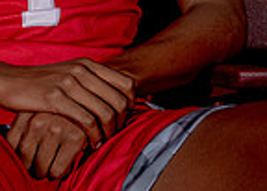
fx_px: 1184
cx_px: -161
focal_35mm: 156
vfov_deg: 9.0
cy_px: -89
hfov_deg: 12.1
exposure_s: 1/125
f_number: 8
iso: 100
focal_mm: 29
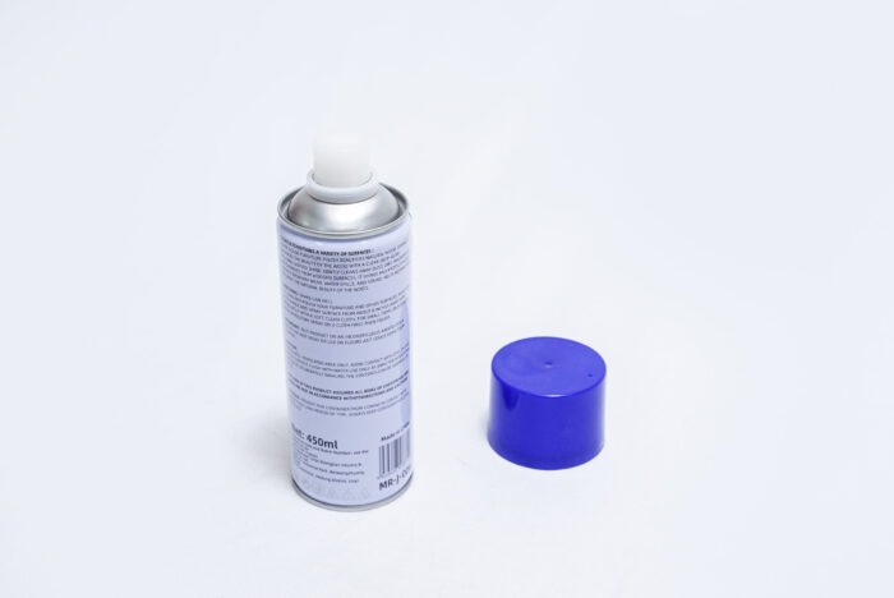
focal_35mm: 56
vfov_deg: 24.2
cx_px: 447
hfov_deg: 35.6
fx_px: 1392
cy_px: 299
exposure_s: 1/200
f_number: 9
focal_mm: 56
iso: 3200
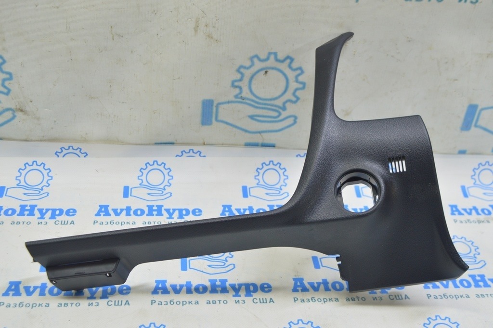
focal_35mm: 45
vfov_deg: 29.8
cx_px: 246
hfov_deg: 43.6
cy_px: 164
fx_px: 616
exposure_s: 1/20
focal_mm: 30
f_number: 5.6
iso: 400
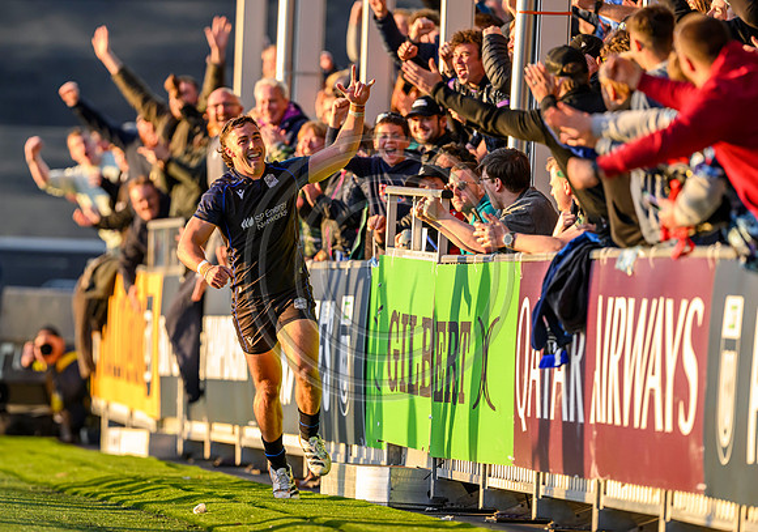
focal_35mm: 448
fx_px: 9584
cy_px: 288
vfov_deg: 3.2
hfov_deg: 4.5
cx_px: 327
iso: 2000
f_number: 3.5
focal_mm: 400
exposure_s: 1/2000
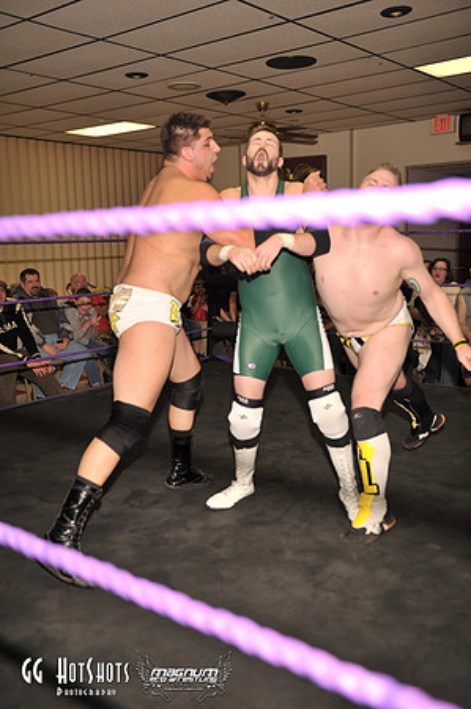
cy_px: 354
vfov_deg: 54.5
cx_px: 236
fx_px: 688
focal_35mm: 35
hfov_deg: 37.8
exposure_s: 1/250
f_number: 2.8
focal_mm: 35
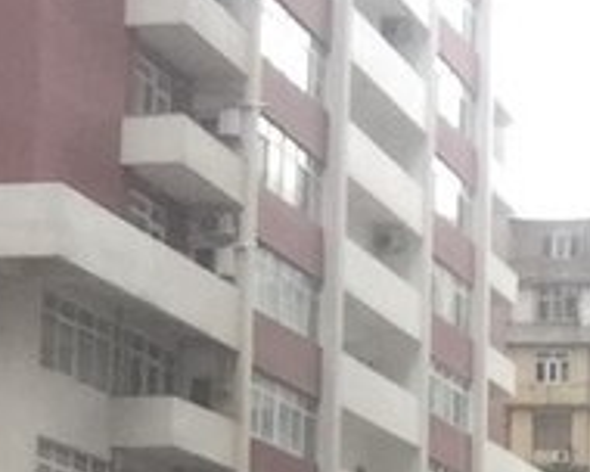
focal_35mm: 105
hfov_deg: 16.1
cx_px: 975
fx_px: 1833
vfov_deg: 13.6
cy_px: 747
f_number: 2.2
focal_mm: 2.65
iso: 32
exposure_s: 1/100
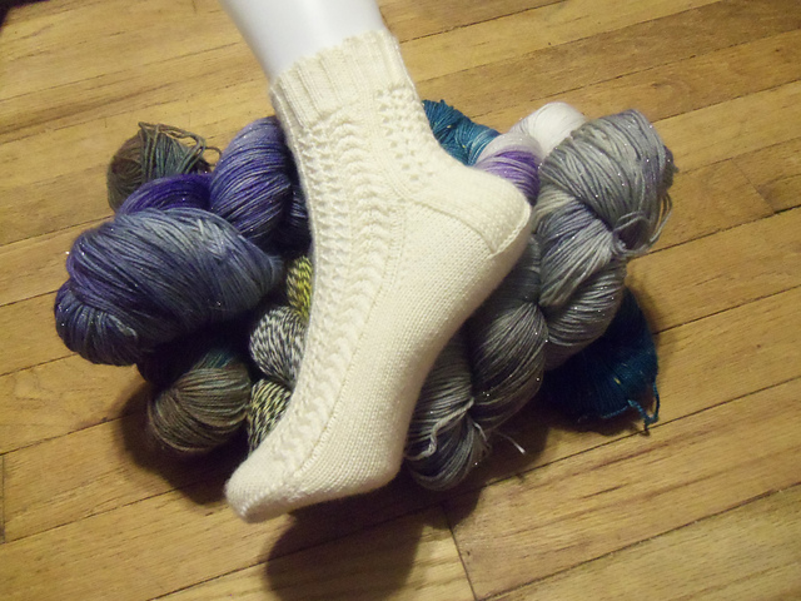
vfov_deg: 49.7
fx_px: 648
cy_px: 300
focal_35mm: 28
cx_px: 400
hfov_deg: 63.4
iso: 800
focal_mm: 5.1
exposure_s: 1/15
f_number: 3.9
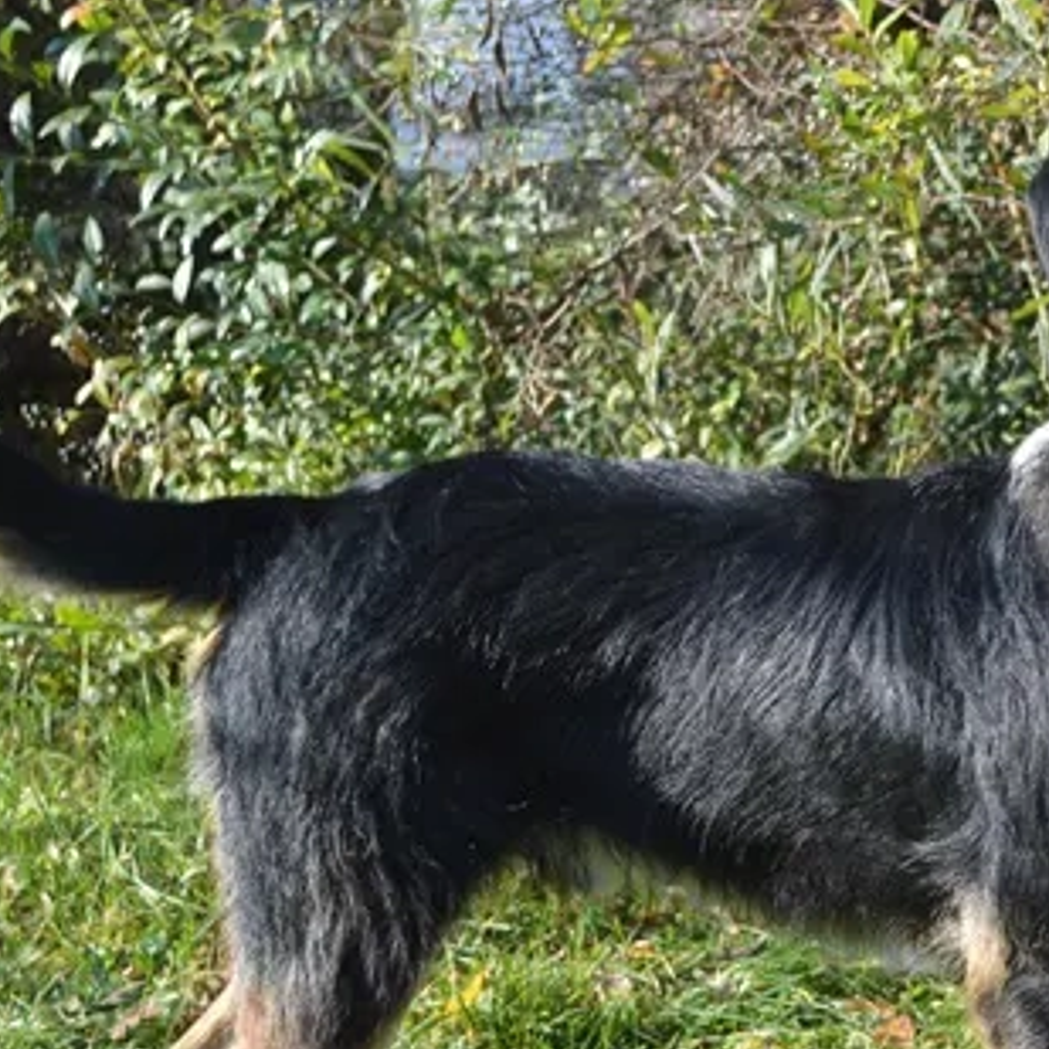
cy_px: 737
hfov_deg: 18.9
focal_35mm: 90
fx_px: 3087
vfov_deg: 19.2
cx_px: 954
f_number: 5.6
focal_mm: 29
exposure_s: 1/125
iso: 100
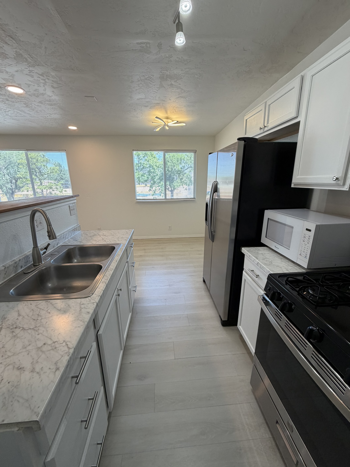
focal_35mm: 14
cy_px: 234
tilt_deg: -15.8
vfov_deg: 102.1
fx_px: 189
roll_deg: +0.5
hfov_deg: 85.7
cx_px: 175
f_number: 2.2
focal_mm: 2.22
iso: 125
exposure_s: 1/120
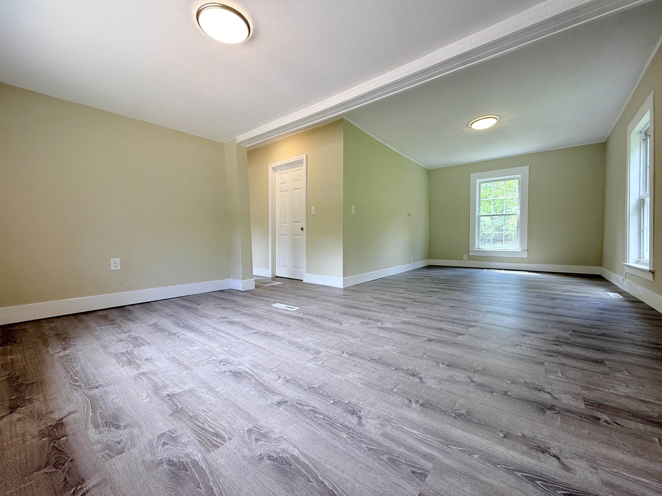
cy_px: 248
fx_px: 268
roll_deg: +0.1
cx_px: 331
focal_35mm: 14
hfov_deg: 102.1
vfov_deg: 85.7
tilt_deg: -1.3
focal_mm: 2.22
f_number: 2.2
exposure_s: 1/120
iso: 100
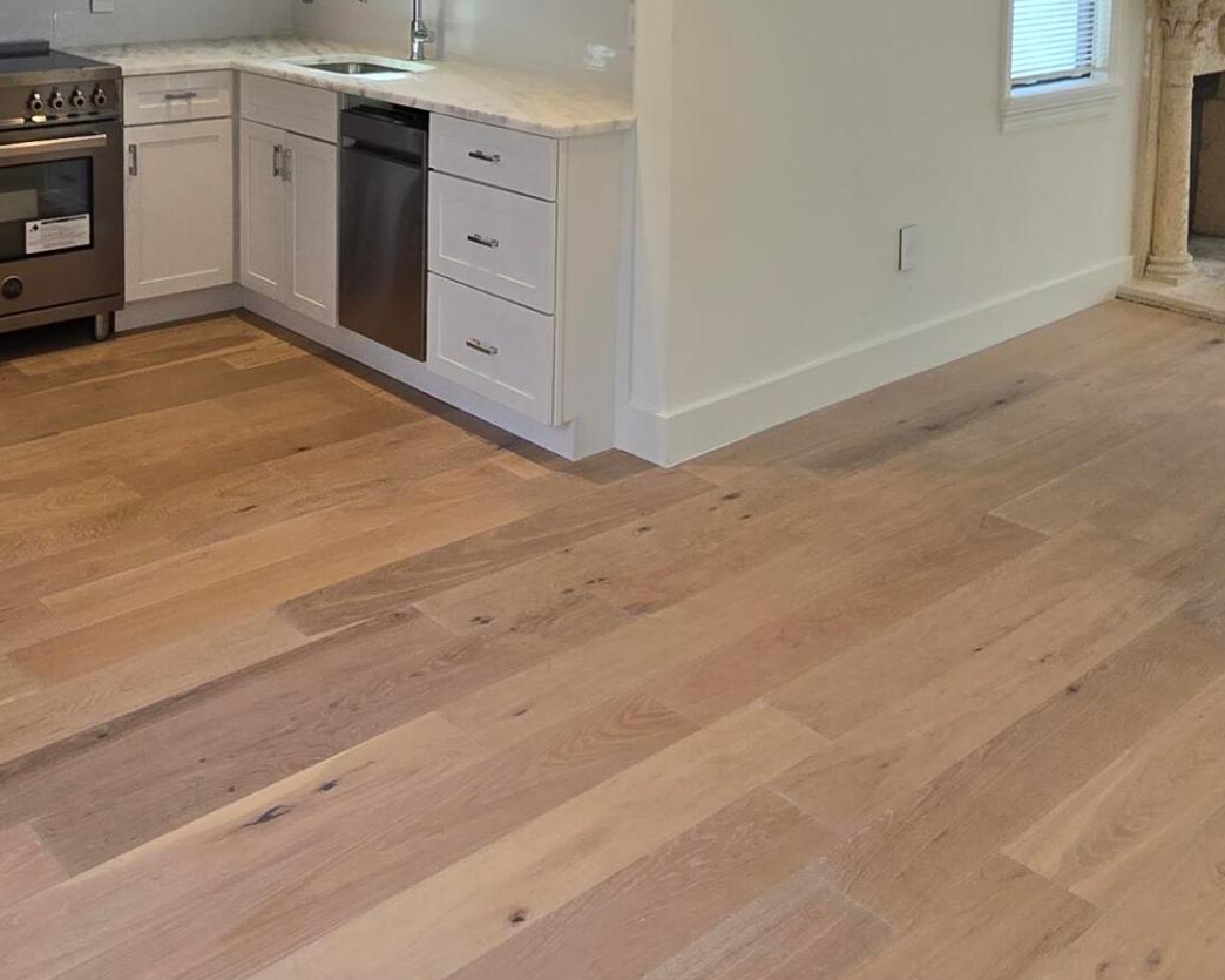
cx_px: 471
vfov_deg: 38.1
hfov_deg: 51.1
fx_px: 1269
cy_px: 27
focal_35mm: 35
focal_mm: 2.2
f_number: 2.2
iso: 50
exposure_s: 1/156
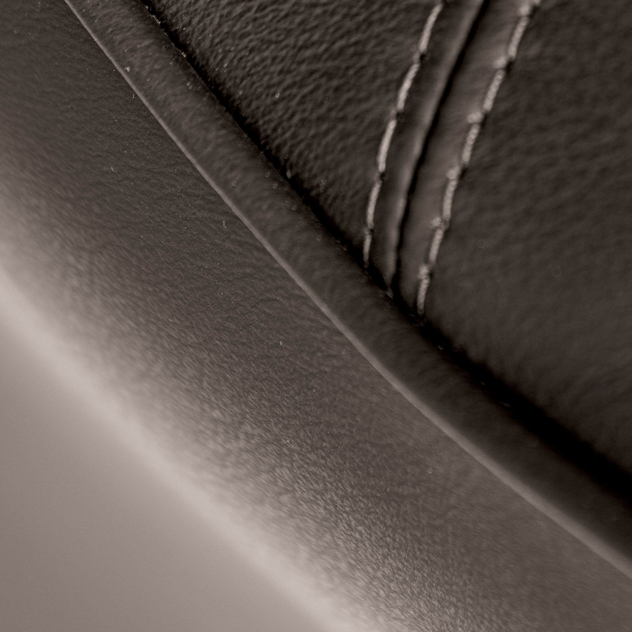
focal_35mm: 313
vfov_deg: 5.5
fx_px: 6465
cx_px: 784
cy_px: -468
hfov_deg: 5.6
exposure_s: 1/60
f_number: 6.3
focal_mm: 97
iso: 64
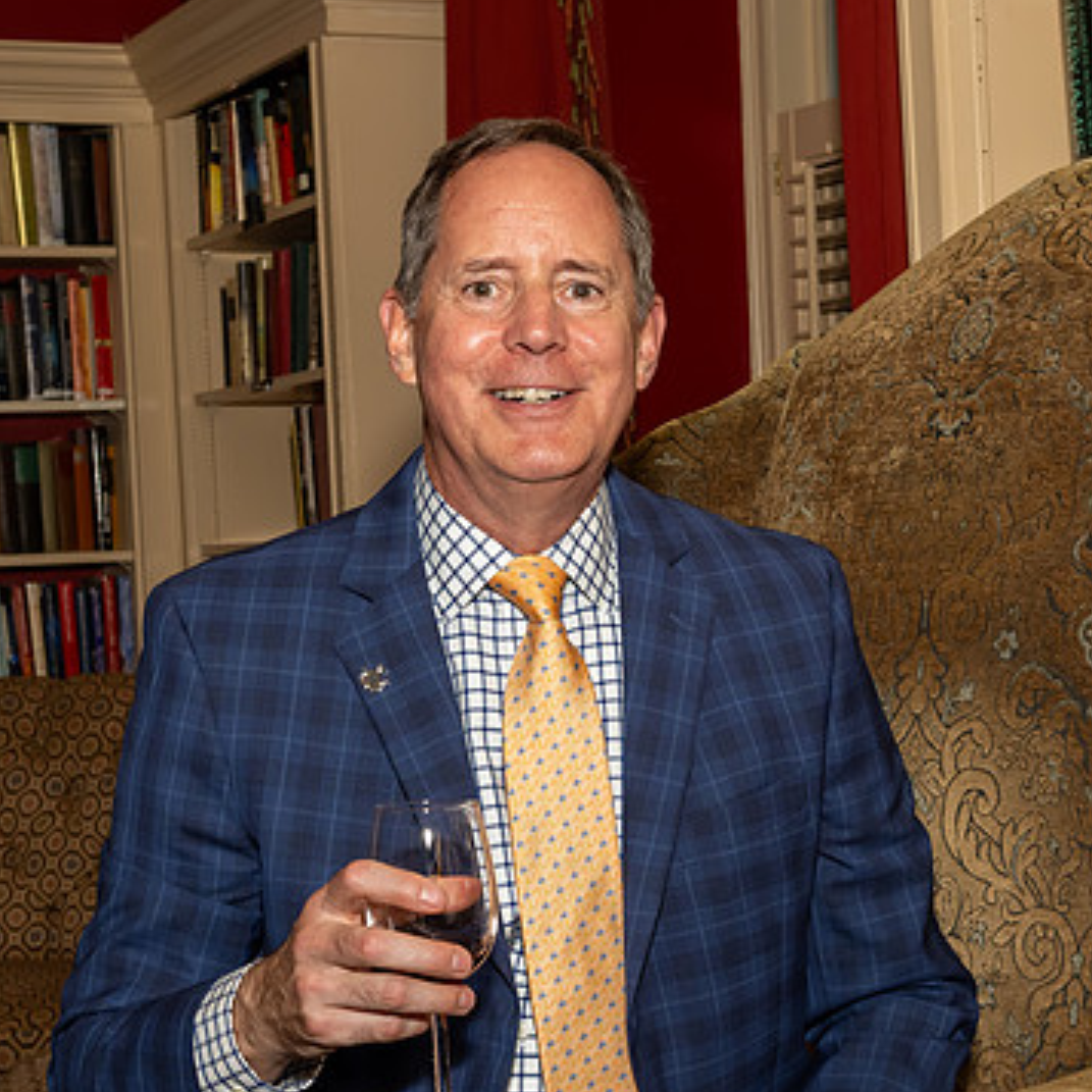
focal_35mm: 74
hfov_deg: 23.3
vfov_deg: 23.3
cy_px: 664
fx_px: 2641
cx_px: 618
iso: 500
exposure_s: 1/250
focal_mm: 31
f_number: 7.1
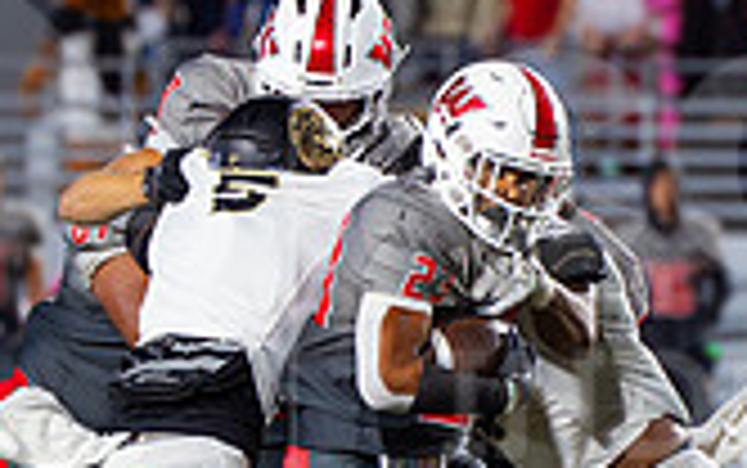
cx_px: 791
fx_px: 15829
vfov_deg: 1.7
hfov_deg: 2.7
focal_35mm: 777
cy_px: 388
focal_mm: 180
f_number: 3.2
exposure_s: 1/1600
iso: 3200
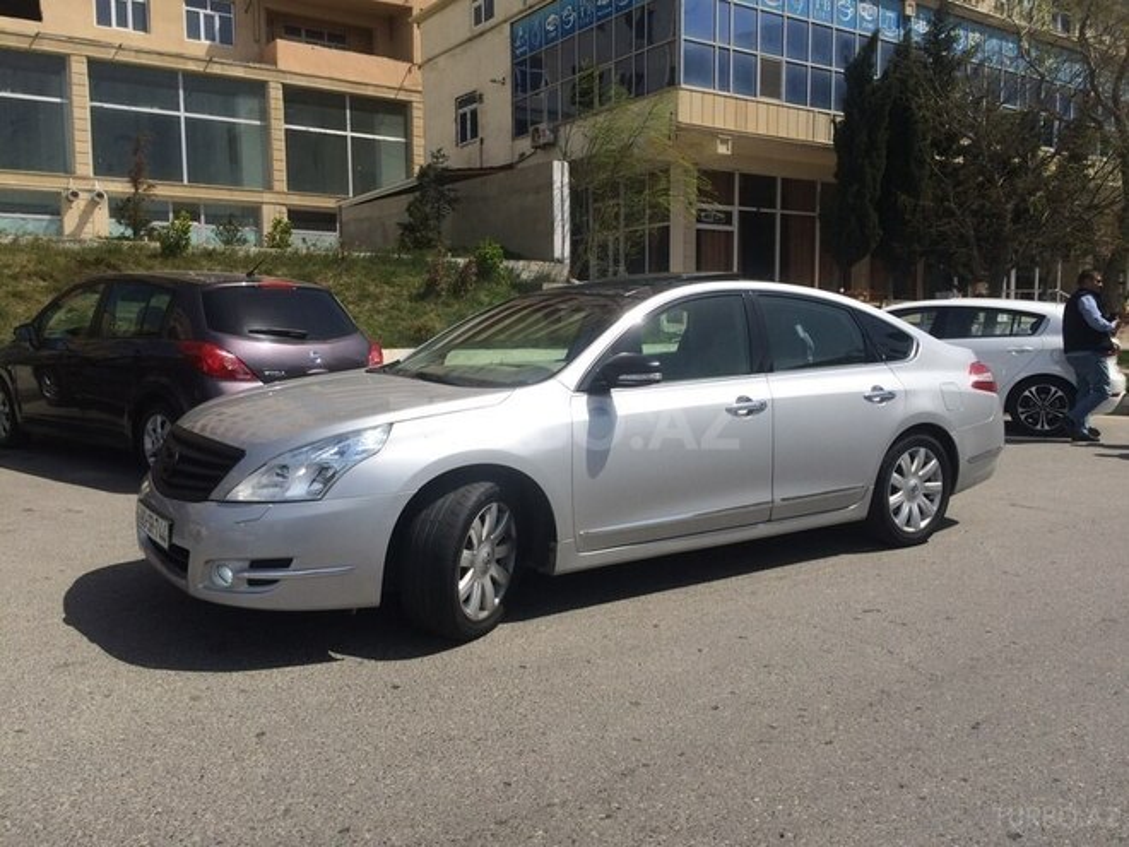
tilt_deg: -5.3
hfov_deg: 61.7
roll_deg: +1.1
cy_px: 424
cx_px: 564
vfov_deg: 48.2
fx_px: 946
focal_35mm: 29
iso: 32
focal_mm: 4.15
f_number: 2.2
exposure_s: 1/2933
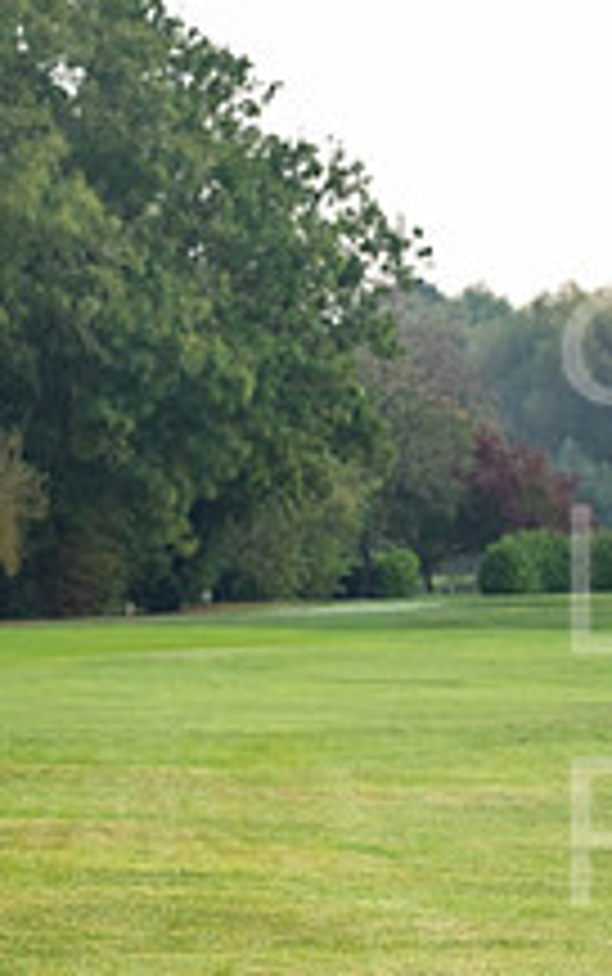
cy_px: 623
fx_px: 8709
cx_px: 1152
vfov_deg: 6.4
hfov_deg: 4.0
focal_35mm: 327
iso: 400
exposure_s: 1/2500
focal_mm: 120
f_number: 4
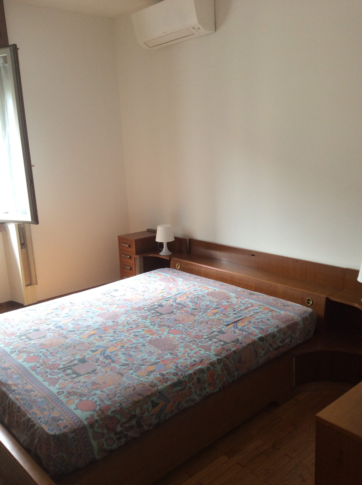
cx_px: 181
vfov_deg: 56.9
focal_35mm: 32
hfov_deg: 44.1
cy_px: 242
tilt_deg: -13.0
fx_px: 447
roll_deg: +2.9
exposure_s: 1/25
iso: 50
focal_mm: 3.3
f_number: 2.4
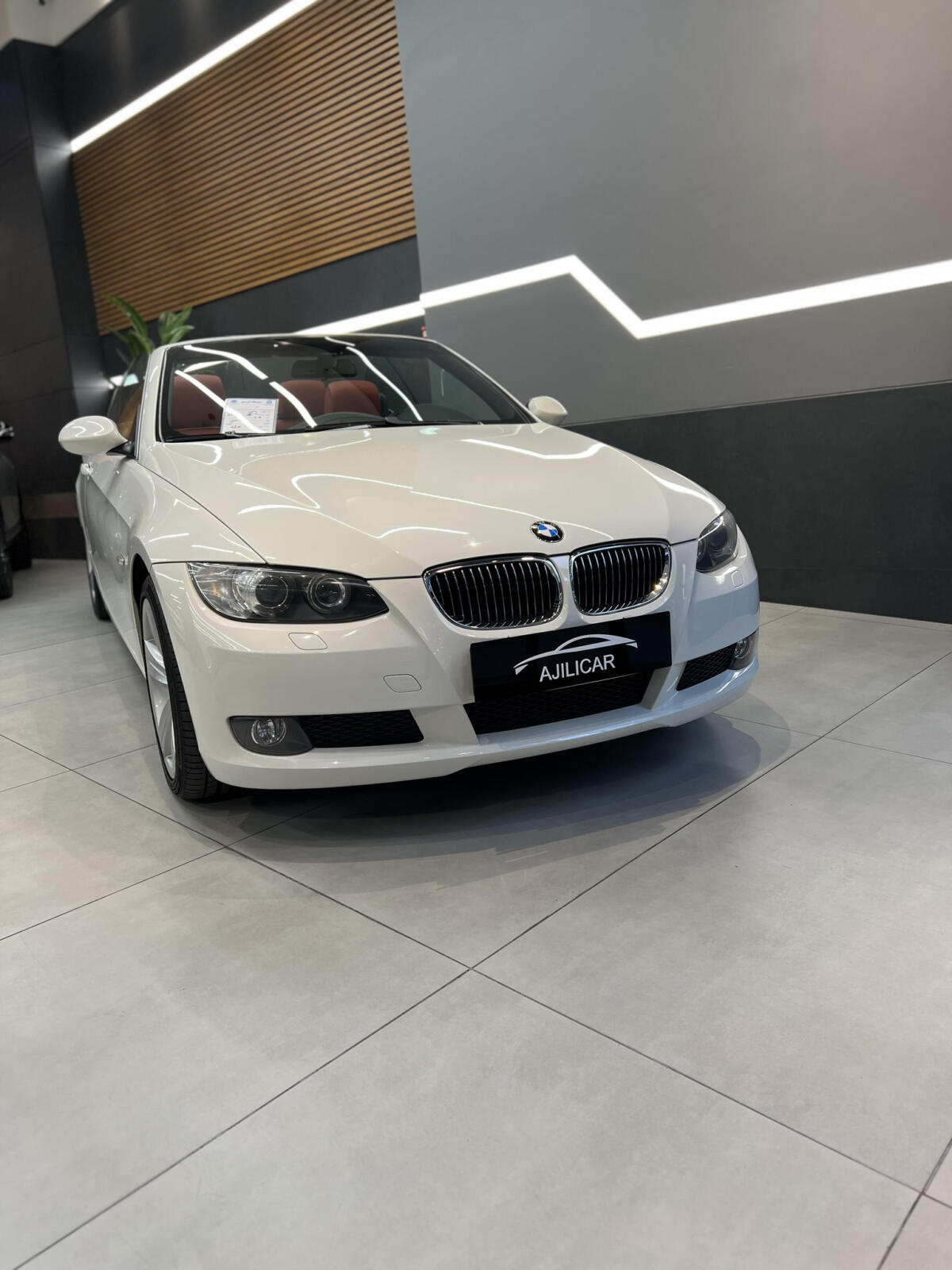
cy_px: 635
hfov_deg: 53.1
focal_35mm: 26
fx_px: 953
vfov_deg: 67.3
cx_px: 476
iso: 40
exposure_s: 1/100
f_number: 1.5
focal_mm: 5.7
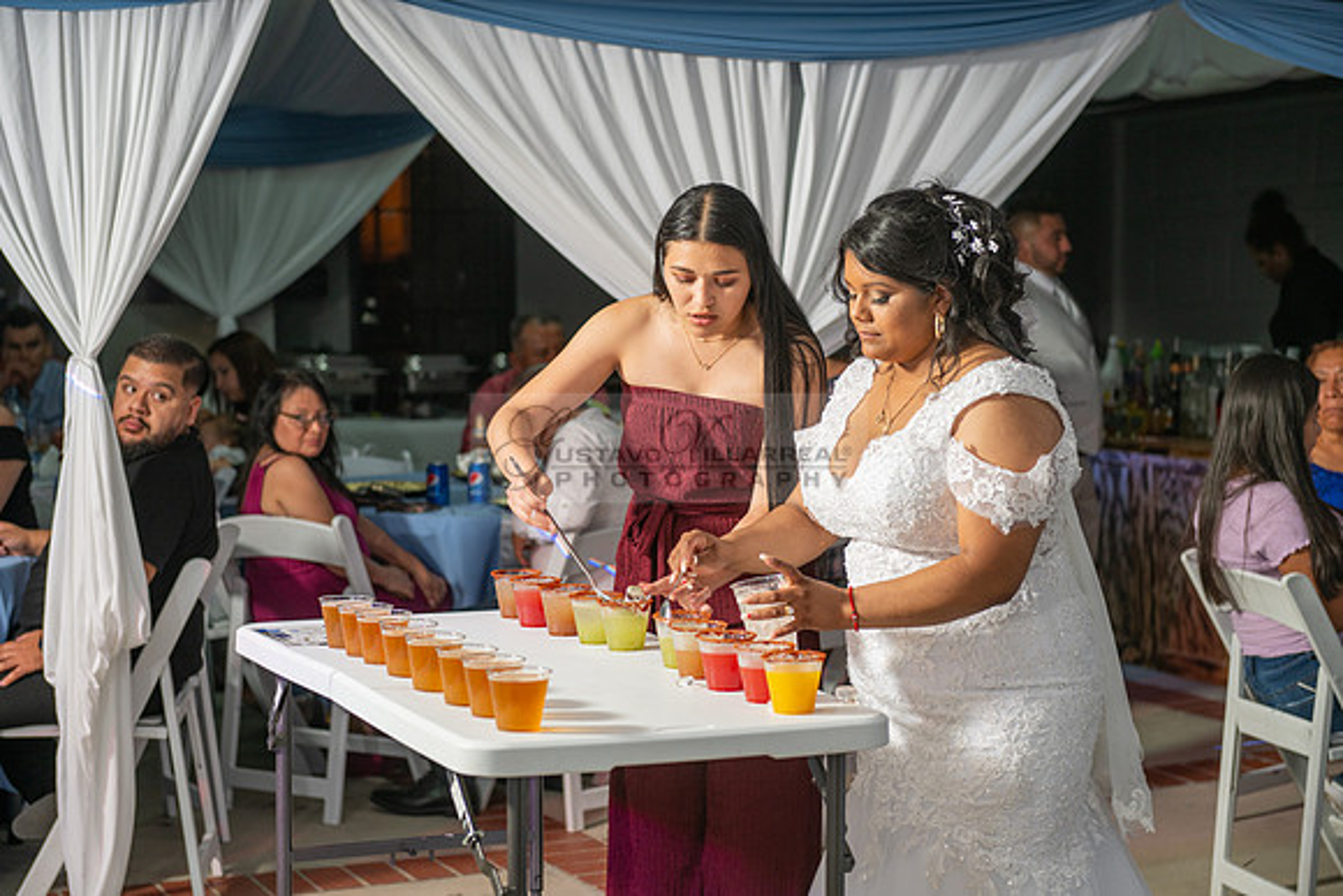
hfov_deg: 28.8
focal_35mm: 70
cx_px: 672
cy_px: 448
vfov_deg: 19.5
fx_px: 2612
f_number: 3.5
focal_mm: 70
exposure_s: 1/125
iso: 250
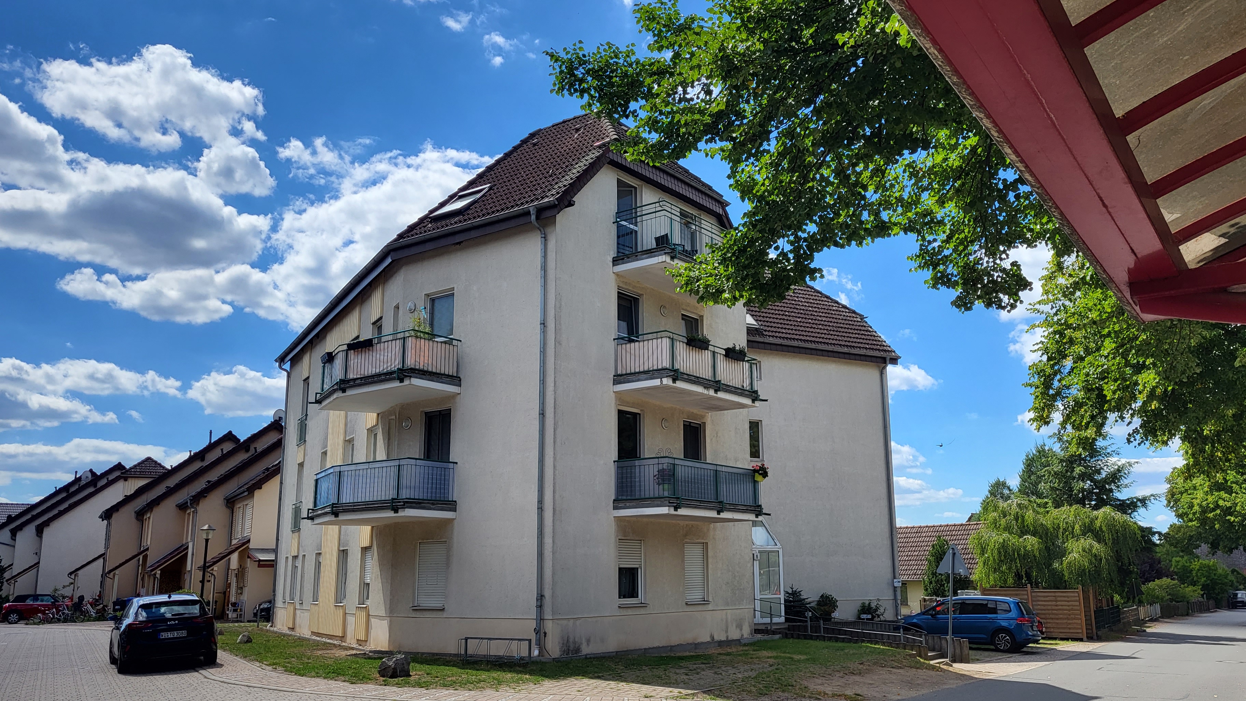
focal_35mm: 31
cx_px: 655
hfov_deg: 62.6
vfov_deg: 37.8
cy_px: 357
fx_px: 1024
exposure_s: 1/2628
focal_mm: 5.4
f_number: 1.8
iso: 40
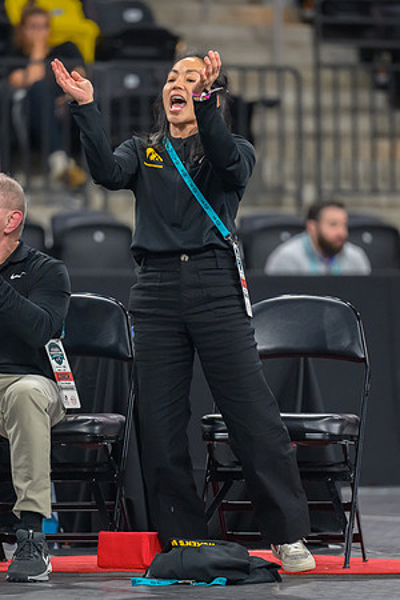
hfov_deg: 4.7
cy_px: 299
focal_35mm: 295
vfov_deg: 7.0
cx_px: 166
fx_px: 4923
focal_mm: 185
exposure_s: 1/800
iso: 5000
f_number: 2.8
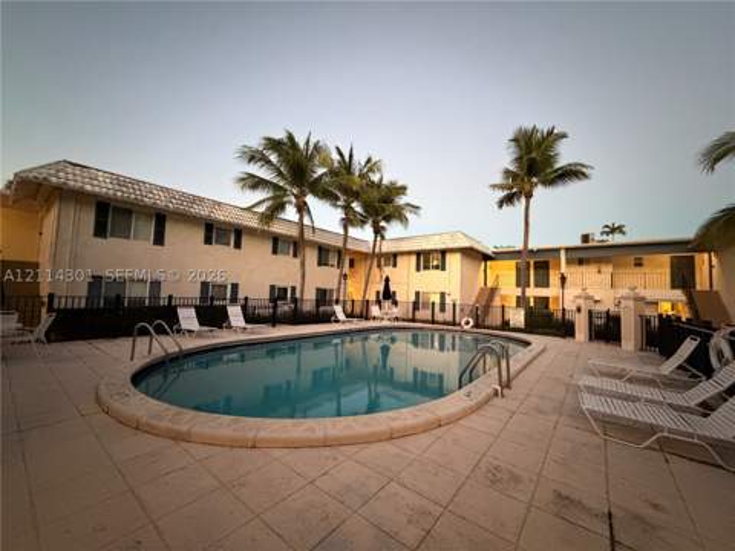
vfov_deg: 85.7
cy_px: 276
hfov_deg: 102.1
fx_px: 297
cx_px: 368
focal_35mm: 14
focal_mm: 2.22
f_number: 2.2
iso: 1000
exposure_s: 1/40
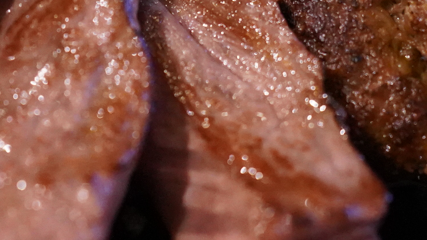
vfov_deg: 6.5
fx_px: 2106
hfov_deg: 11.5
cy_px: -80
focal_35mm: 186
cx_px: 82
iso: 10000
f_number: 3.5
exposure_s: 1/500
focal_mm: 44
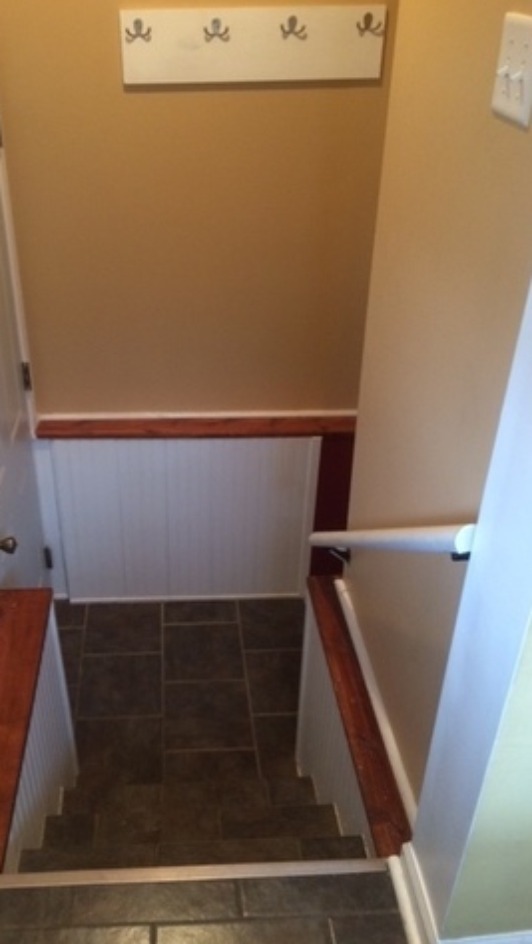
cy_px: 468
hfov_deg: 36.4
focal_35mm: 32
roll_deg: +0.7
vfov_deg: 61.0
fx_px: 802
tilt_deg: -33.0
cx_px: 189
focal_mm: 4.15
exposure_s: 1/30
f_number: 2.2
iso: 200
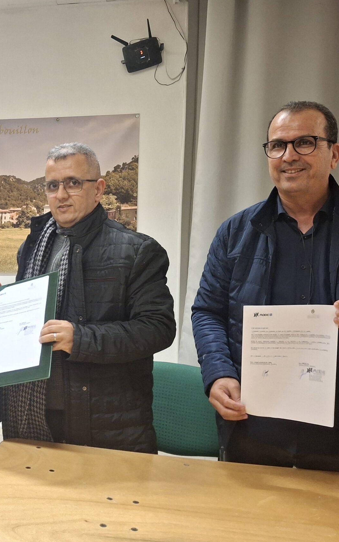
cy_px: 258
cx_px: 12
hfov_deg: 30.1
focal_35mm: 40
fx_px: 591
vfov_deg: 49.3
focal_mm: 4.69
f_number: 1.8
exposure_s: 1/30
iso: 250
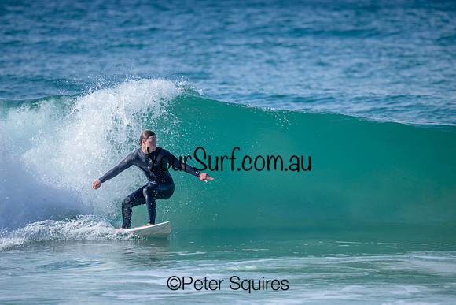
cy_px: 152
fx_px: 10135
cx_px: 228
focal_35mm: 800
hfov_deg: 2.6
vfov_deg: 1.7
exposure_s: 1/2500
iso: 450
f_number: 6.3
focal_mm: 800
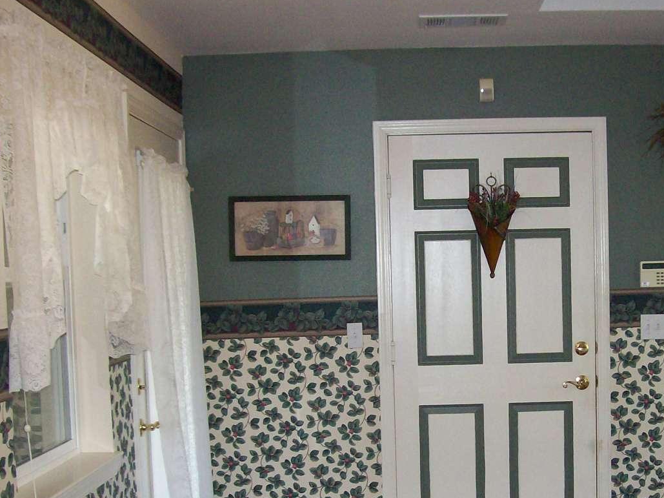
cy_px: 331
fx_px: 1074
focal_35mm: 56
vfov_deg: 25.9
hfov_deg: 34.1
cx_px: 423
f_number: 2.7
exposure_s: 1/64
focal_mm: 6
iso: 140
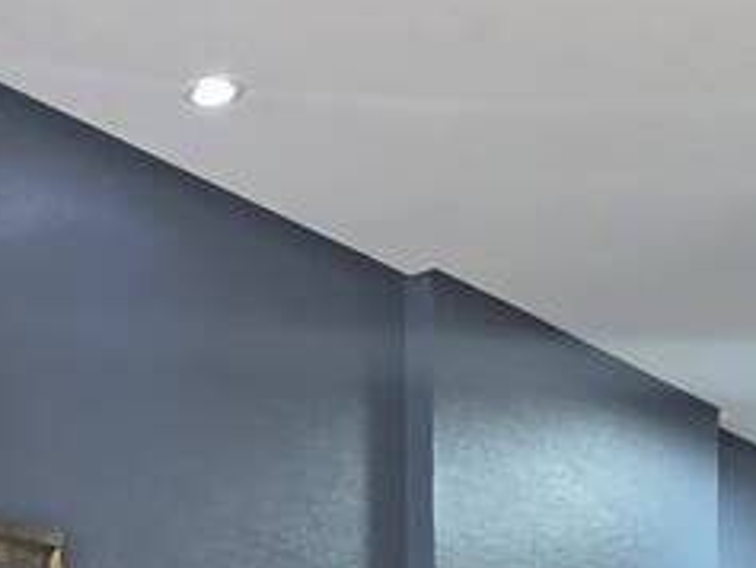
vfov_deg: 15.4
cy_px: 1101
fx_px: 1726
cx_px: -128
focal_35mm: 79
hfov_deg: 22.9
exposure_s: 1/60
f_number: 1.9
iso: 640
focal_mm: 2.2
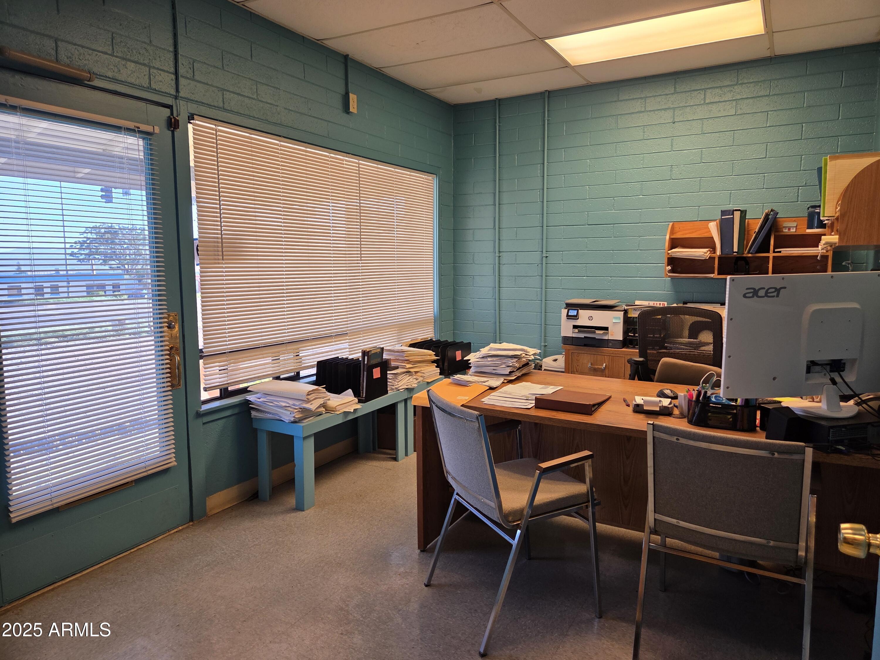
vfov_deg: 58.9
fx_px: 585
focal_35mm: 23
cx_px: 440
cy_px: 330
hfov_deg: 73.9
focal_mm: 5.4
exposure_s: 1/120
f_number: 1.8
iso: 80
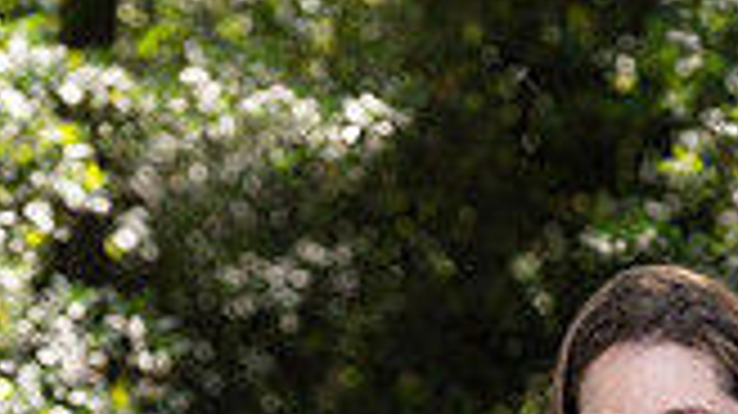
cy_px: 972
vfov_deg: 4.0
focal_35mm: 296
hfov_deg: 7.3
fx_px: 5789
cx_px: 540
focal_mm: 103
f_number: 5.6
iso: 200
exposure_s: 1/200
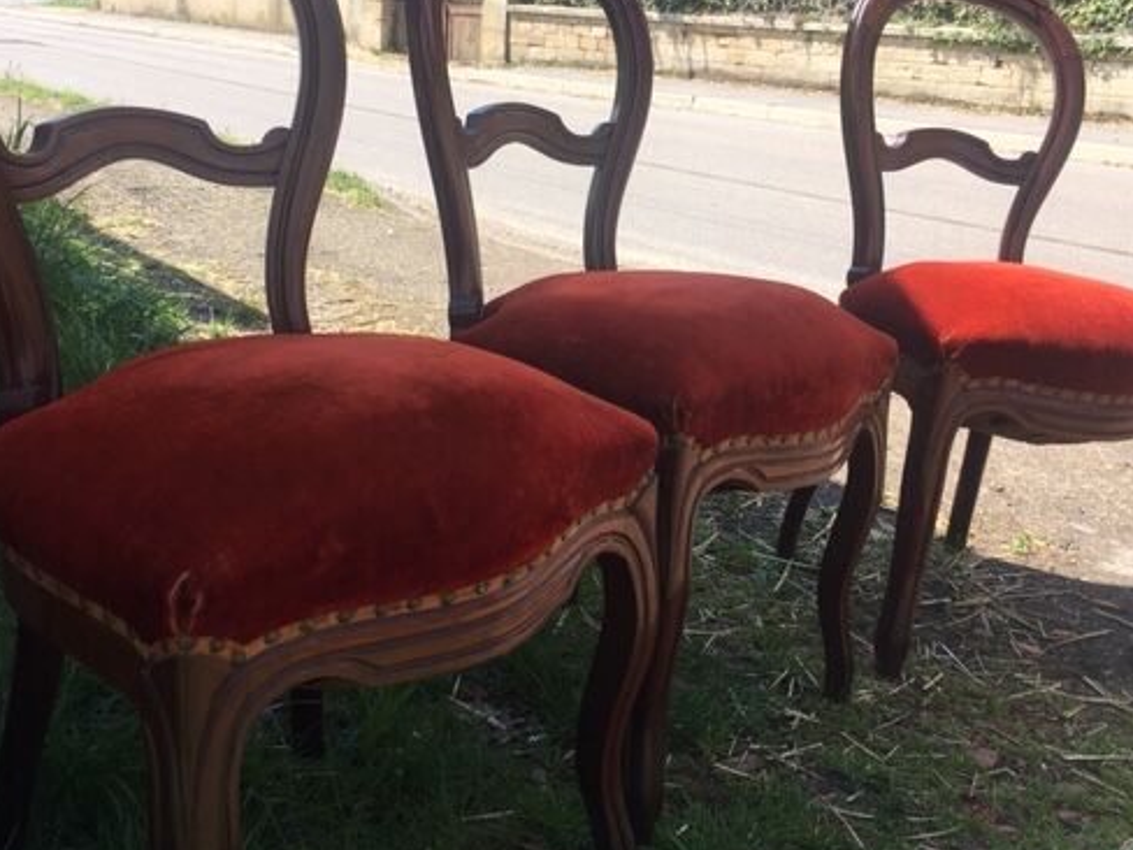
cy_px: 358
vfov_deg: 37.6
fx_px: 1244
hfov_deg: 49.0
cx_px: 580
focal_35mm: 38
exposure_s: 1/818
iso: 25
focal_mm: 4.15
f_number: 2.2
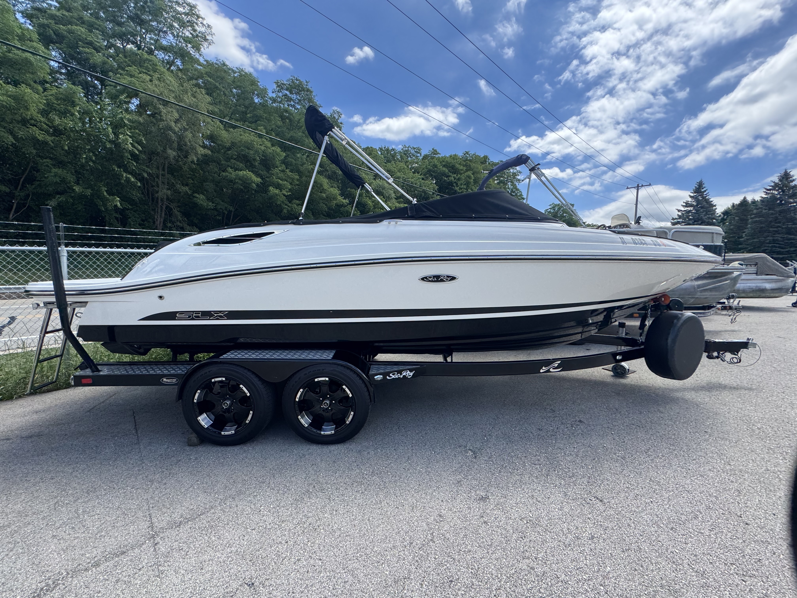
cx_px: 398
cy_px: 299
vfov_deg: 85.7
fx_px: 322
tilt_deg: -4.1
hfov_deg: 102.1
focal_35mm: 14
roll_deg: -2.7
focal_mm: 2.22
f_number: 2.2
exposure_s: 1/879
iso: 40
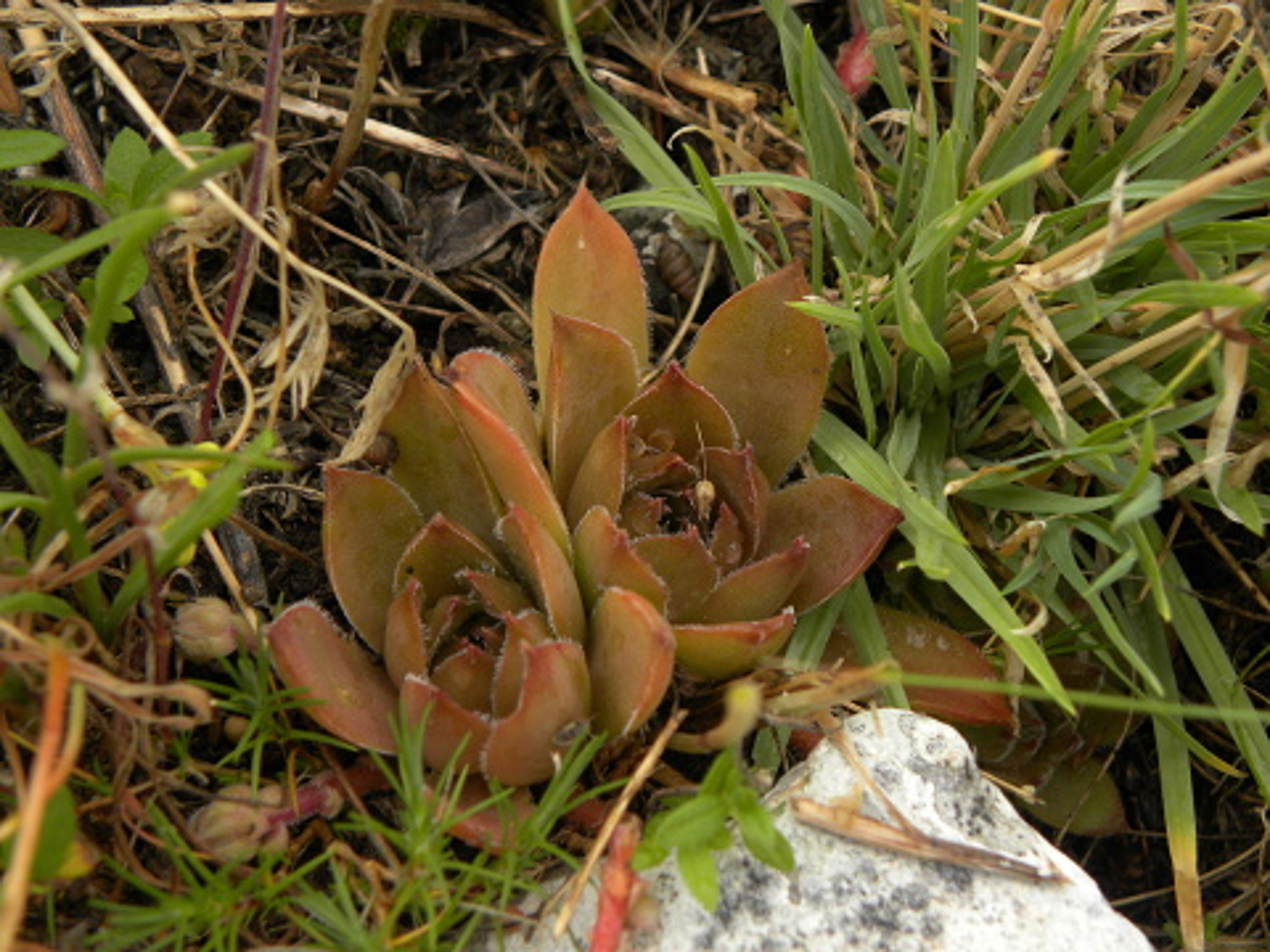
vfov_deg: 25.2
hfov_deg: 33.2
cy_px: 476
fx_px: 2128
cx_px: 635
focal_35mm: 58
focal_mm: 10.3
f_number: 3.5
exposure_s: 1/100
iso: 64
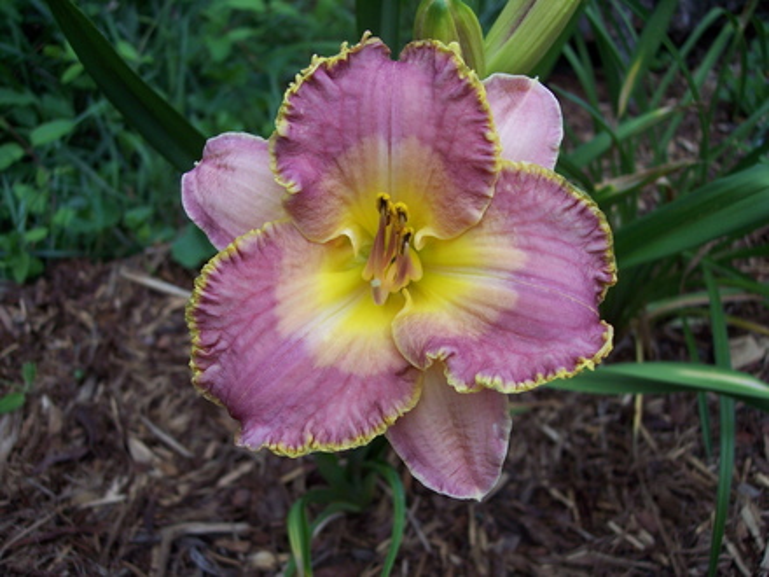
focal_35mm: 39
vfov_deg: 36.8
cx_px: 384
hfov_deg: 47.9
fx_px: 866
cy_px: 288
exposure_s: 1/90
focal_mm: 8
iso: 100
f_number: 3.4
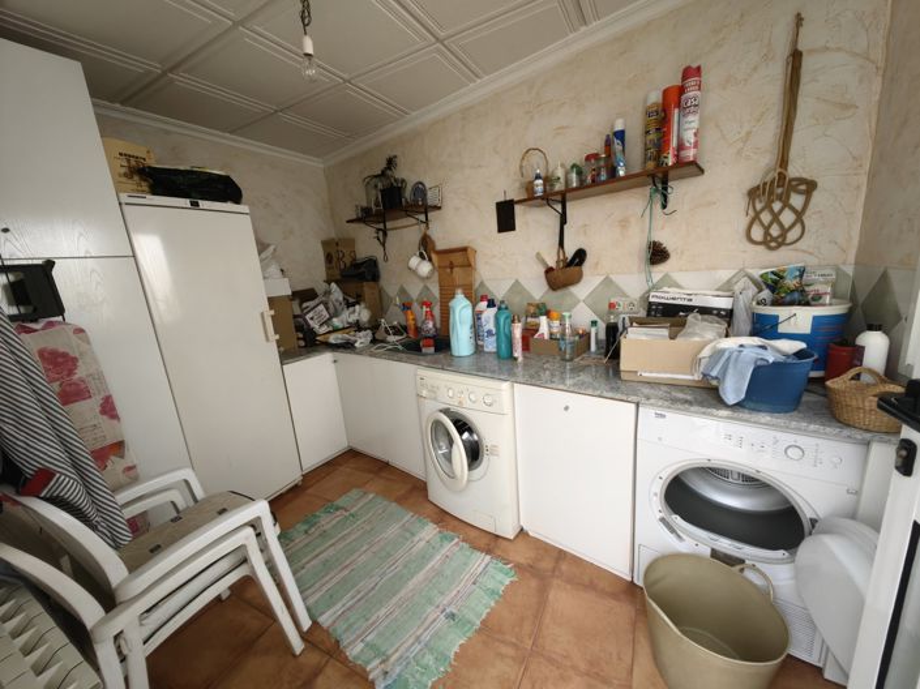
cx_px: 460
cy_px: 344
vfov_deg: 89.9
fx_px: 345
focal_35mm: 13
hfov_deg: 106.2
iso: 200
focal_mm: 1.76
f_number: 2.2
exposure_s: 1/64.5
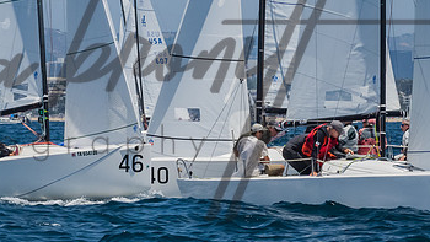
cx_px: 76
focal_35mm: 375
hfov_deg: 5.8
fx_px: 4276
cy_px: 48
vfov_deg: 3.2
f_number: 14
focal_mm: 116
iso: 640
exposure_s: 1/1600
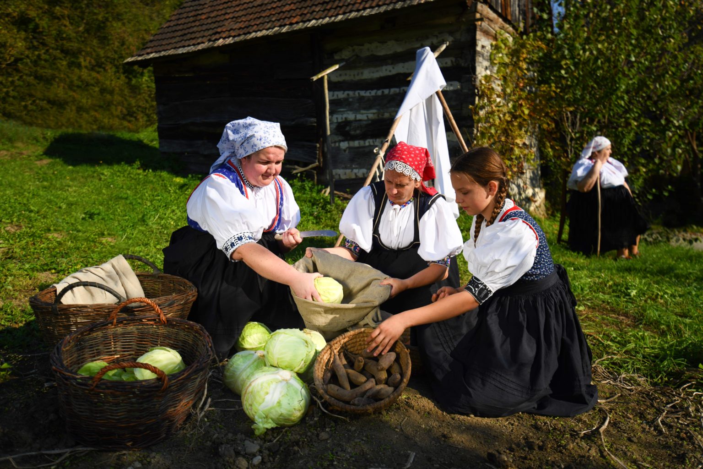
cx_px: 352
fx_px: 527
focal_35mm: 27
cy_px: 234
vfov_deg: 47.9
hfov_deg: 67.4
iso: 100
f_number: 2.8
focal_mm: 27
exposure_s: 1/2500
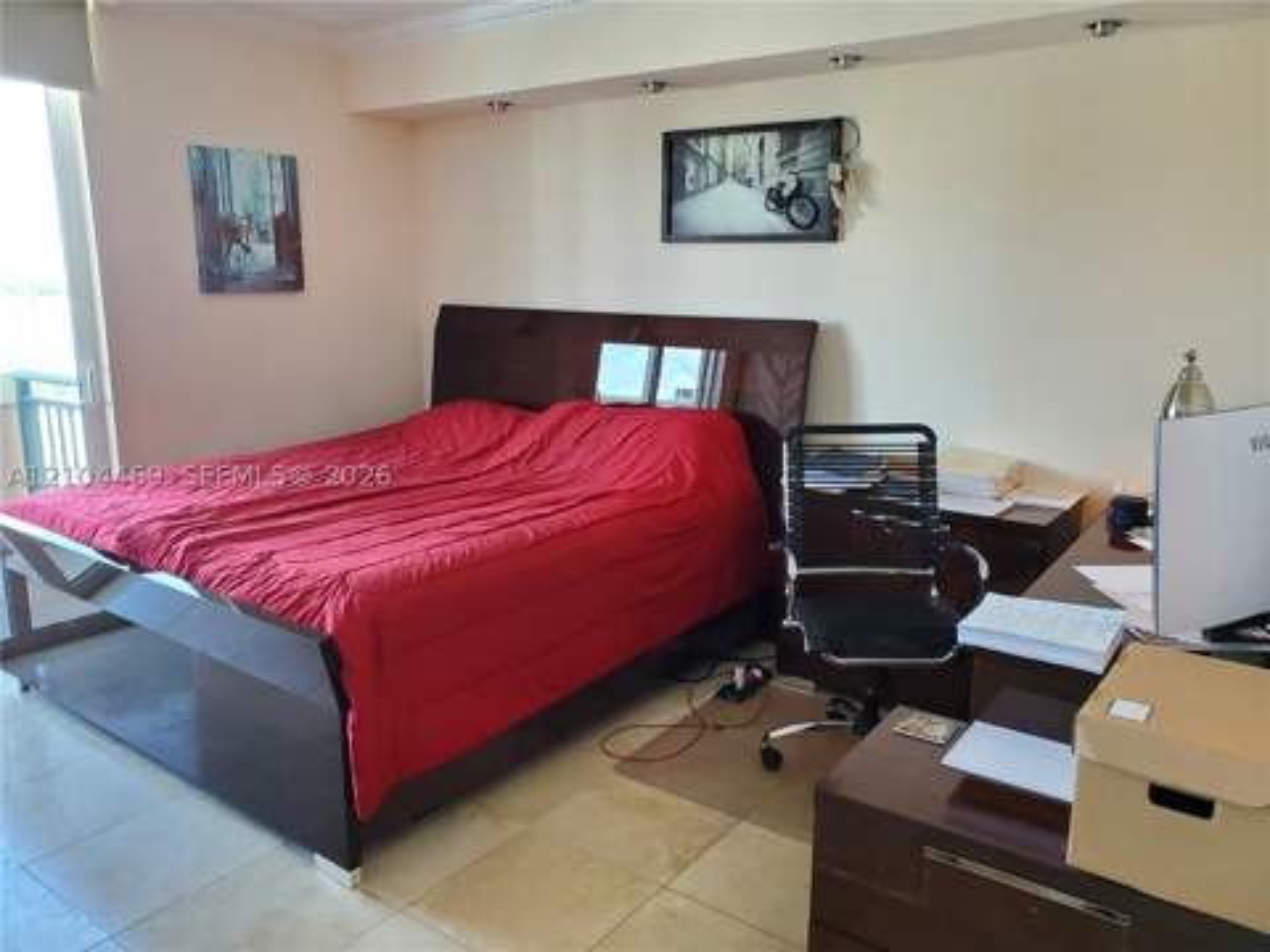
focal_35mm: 26
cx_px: 635
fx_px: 954
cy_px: 476
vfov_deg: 53.1
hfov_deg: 67.3
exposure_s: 1/120
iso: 320
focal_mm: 4.3
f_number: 2.4
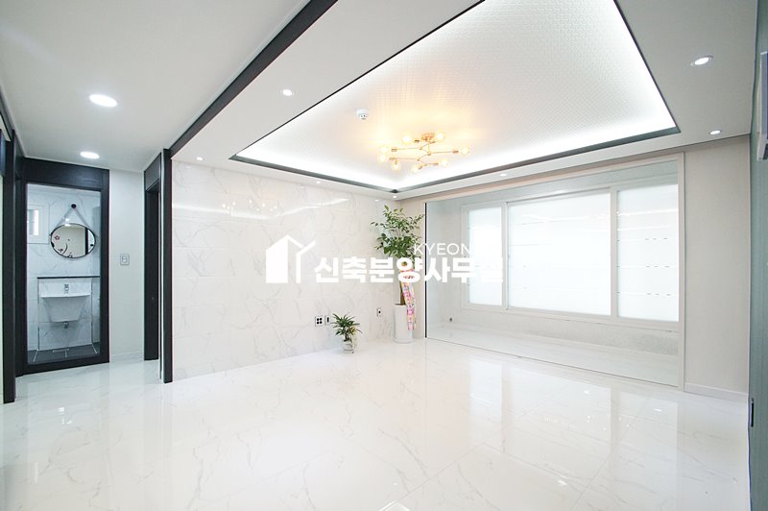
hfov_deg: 100.4
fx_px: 320
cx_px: 384
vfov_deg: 77.2
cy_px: 256
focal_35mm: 15
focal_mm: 10
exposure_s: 1/125
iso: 1600
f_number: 5
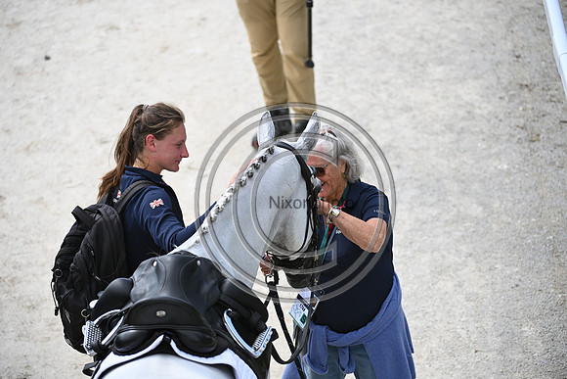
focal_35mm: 200
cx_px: 284
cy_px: 190
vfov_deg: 6.9
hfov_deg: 10.3
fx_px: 3151
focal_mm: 200
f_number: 4.5
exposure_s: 1/1600
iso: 400
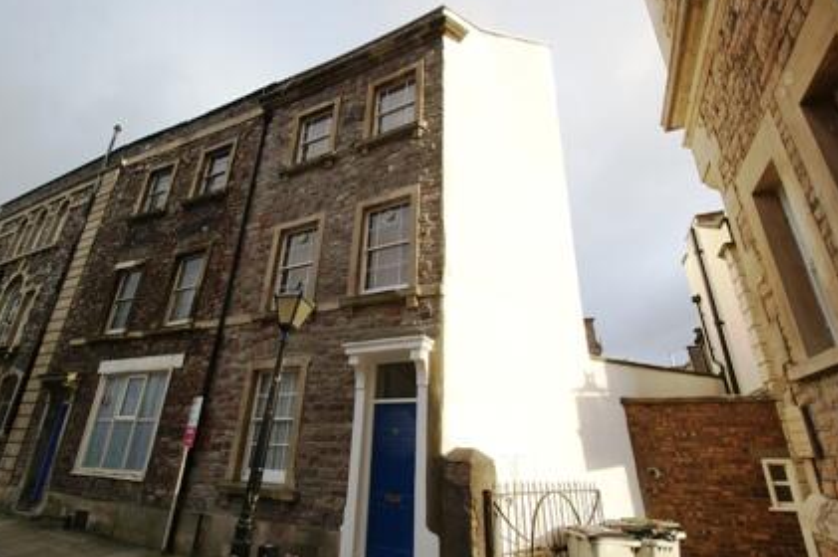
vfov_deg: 73.6
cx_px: 400
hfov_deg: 96.7
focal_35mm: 16
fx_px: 372
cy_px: 288
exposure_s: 1/50
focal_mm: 10
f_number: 5.6
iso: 100
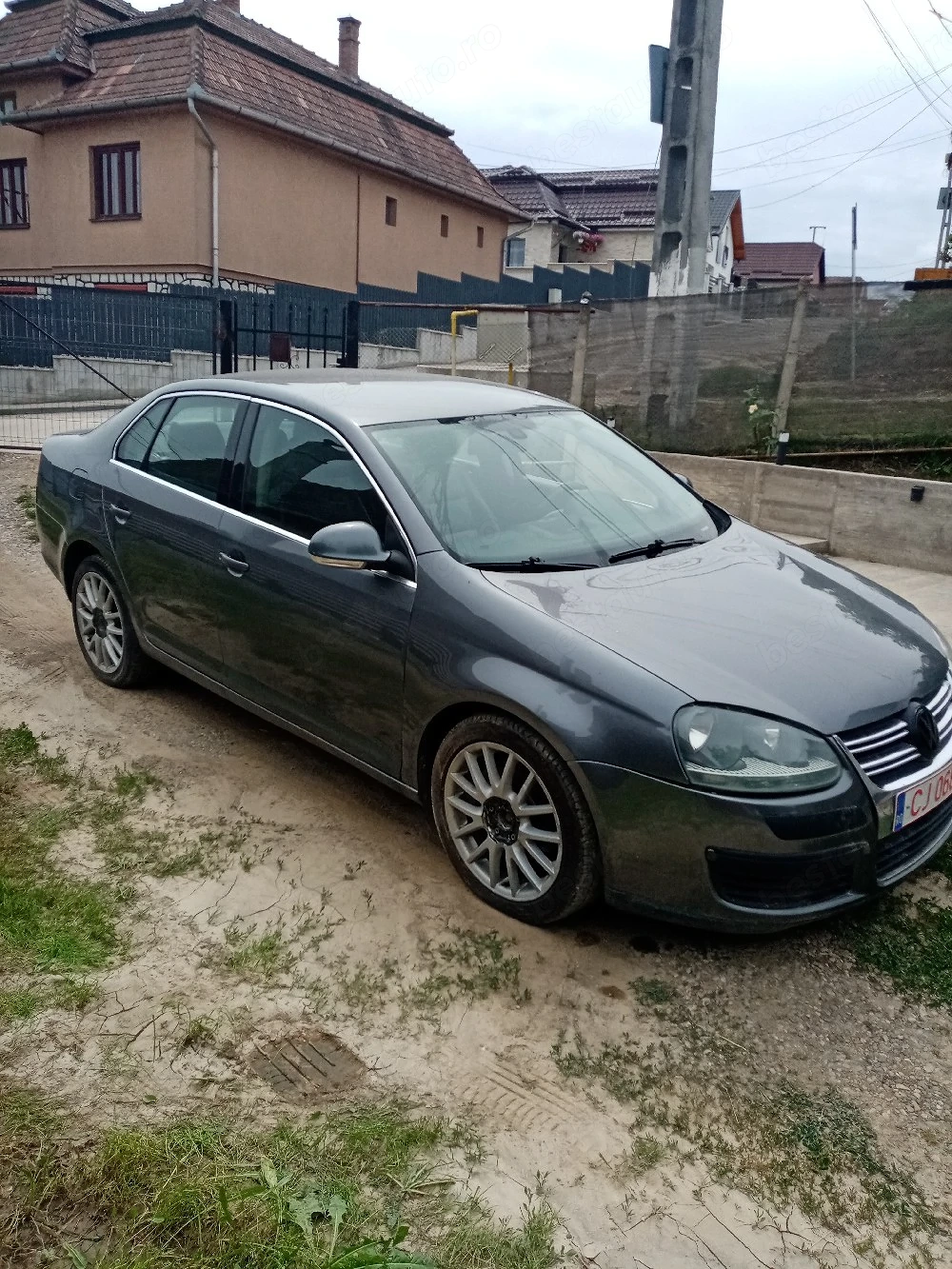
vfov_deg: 67.3
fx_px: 953
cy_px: 634
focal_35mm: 26
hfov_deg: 53.1
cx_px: 476
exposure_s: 1/2000
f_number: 1.8
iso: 115
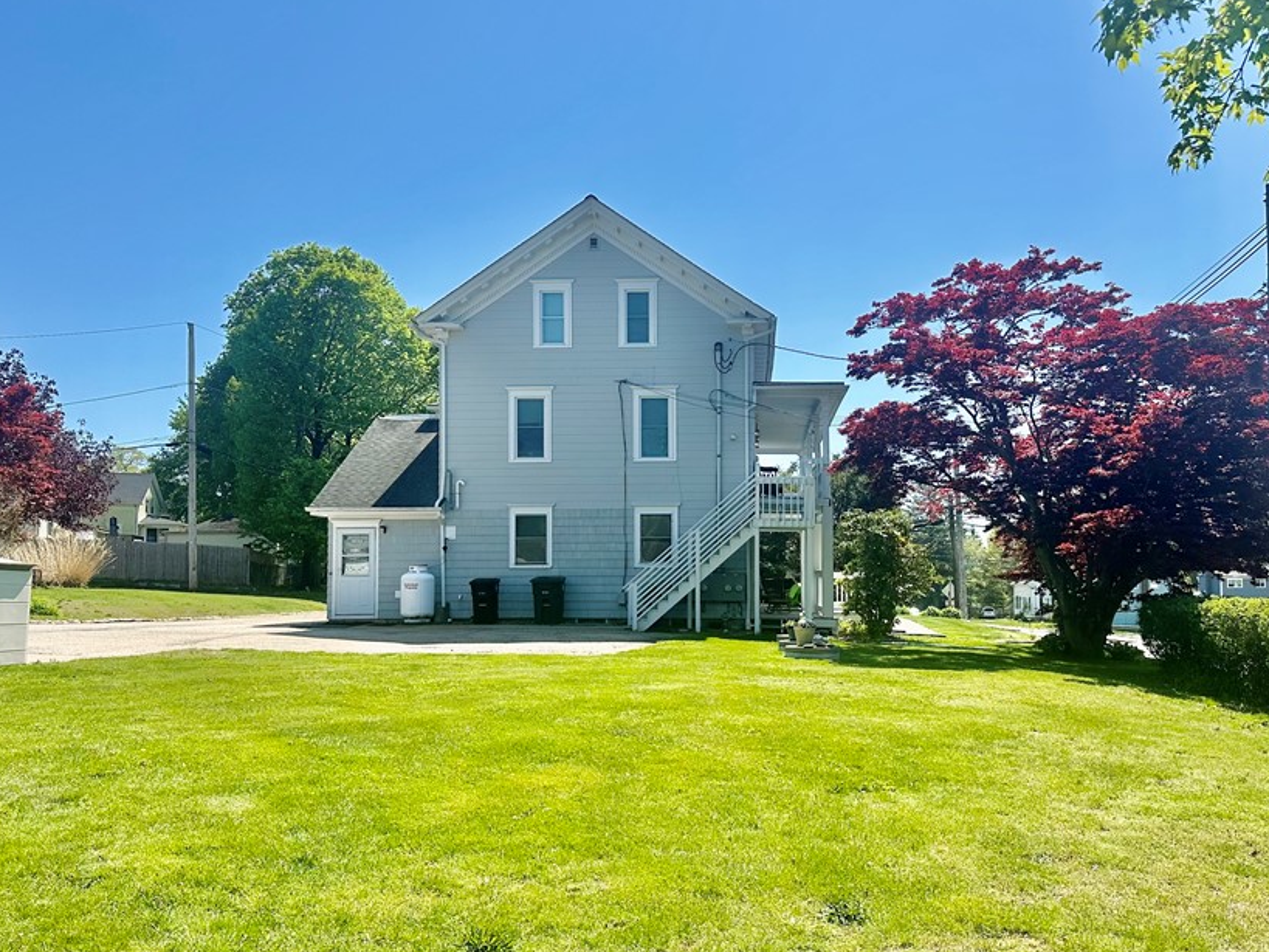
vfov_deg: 46.7
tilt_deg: +2.6
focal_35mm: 30
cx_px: 680
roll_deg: +0.2
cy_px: 526
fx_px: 1100
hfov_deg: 59.9
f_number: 1.78
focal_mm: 6.86
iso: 80
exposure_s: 1/4762
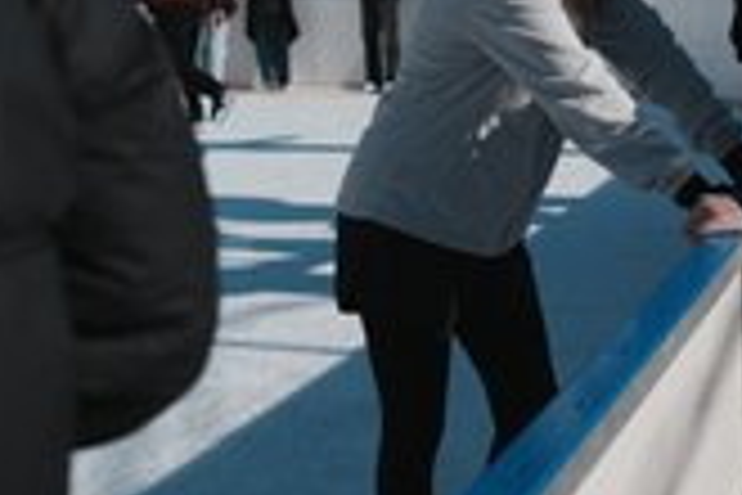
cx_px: 652
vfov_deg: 17.0
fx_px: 1649
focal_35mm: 80
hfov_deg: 24.7
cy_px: 198
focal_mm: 33
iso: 50
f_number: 3.5
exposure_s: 1/3200
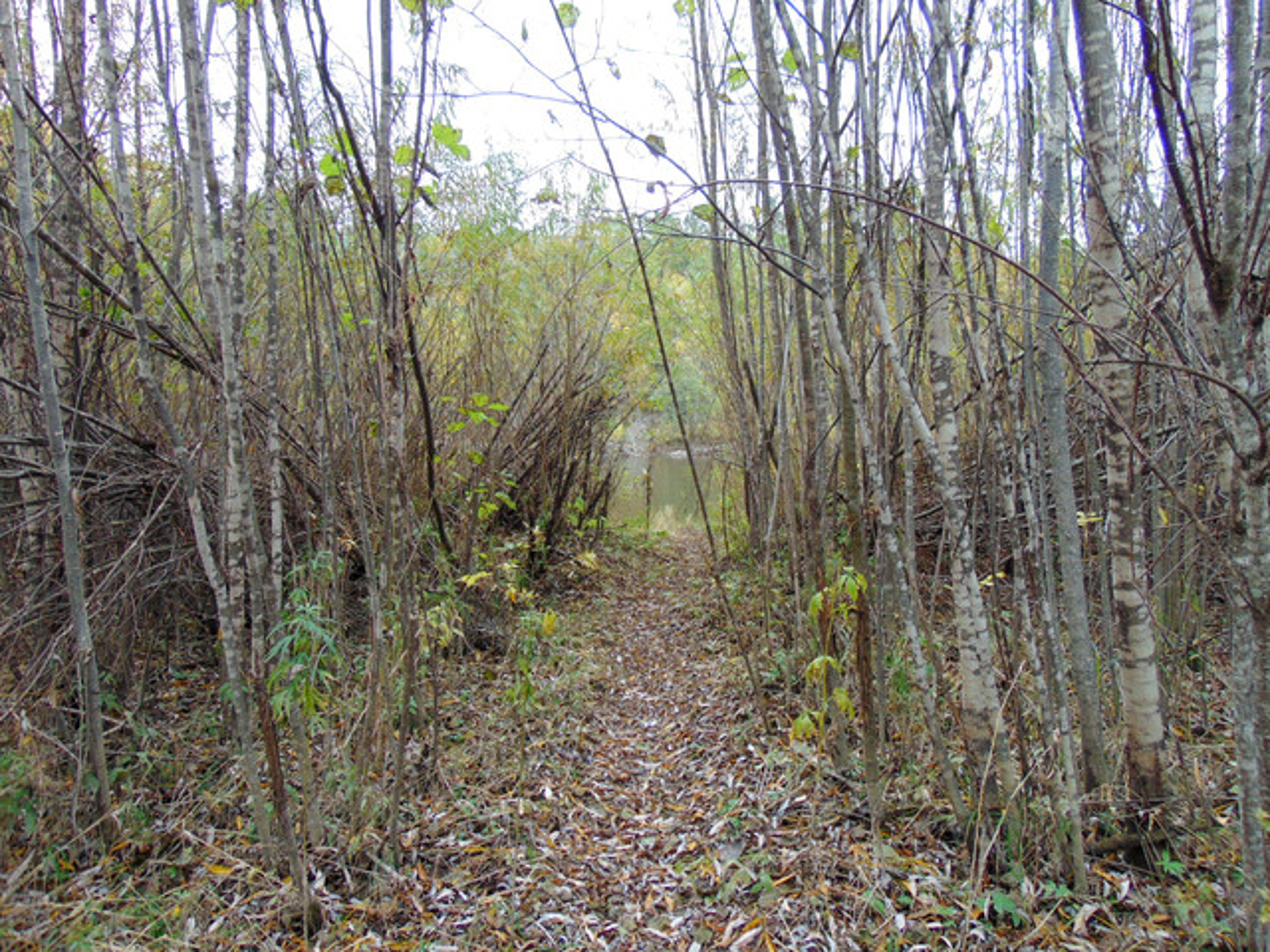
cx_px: 635
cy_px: 476
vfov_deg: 54.9
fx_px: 917
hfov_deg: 69.4
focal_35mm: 25
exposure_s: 1/40
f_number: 3
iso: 80
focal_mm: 4.5
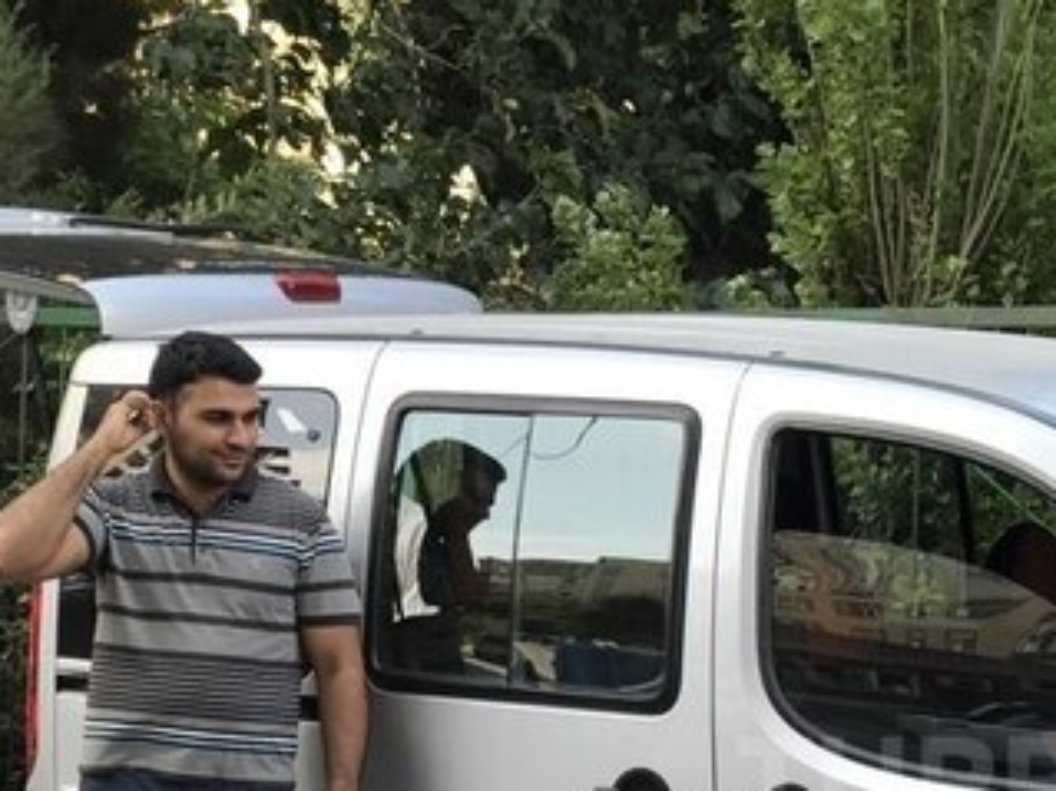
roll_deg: +1.6
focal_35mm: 118
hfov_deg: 16.3
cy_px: 786
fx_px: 3598
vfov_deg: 12.4
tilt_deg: -5.6
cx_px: 1076
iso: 20
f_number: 2.8
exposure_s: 1/116
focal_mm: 6.6
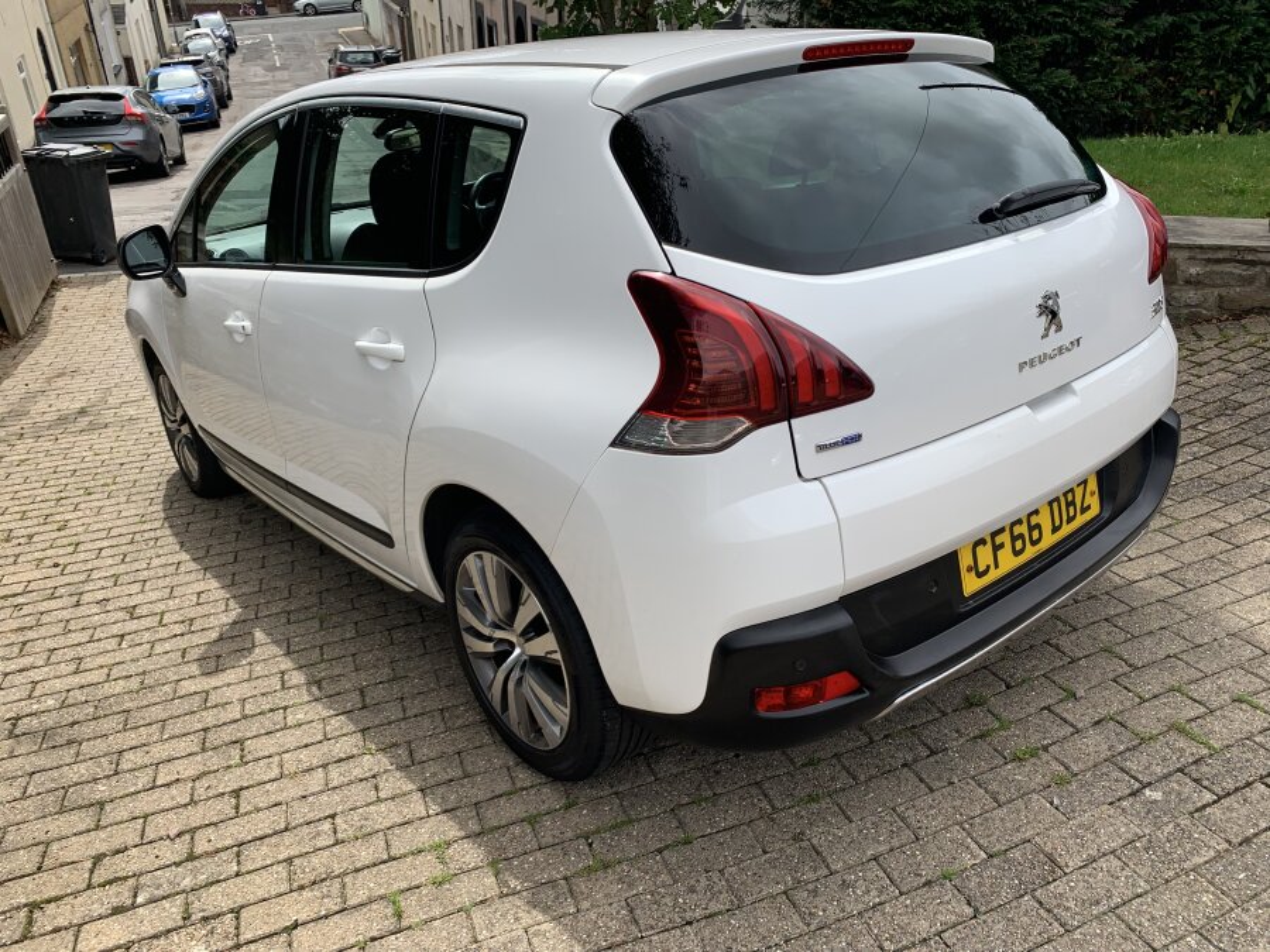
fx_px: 954
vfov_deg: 53.1
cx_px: 635
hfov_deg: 67.3
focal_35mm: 26
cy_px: 476
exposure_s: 1/1332
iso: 25
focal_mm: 4.25
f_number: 1.8
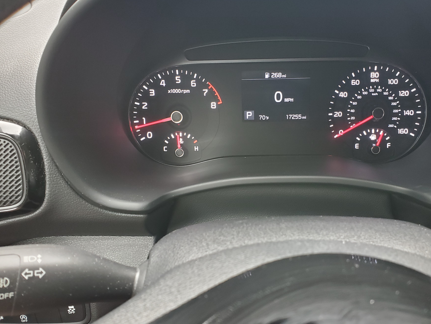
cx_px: 248
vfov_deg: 46.8
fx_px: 374
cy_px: 157
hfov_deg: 59.7
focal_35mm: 30
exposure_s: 1/40
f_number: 2.4
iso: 320
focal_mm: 4.3
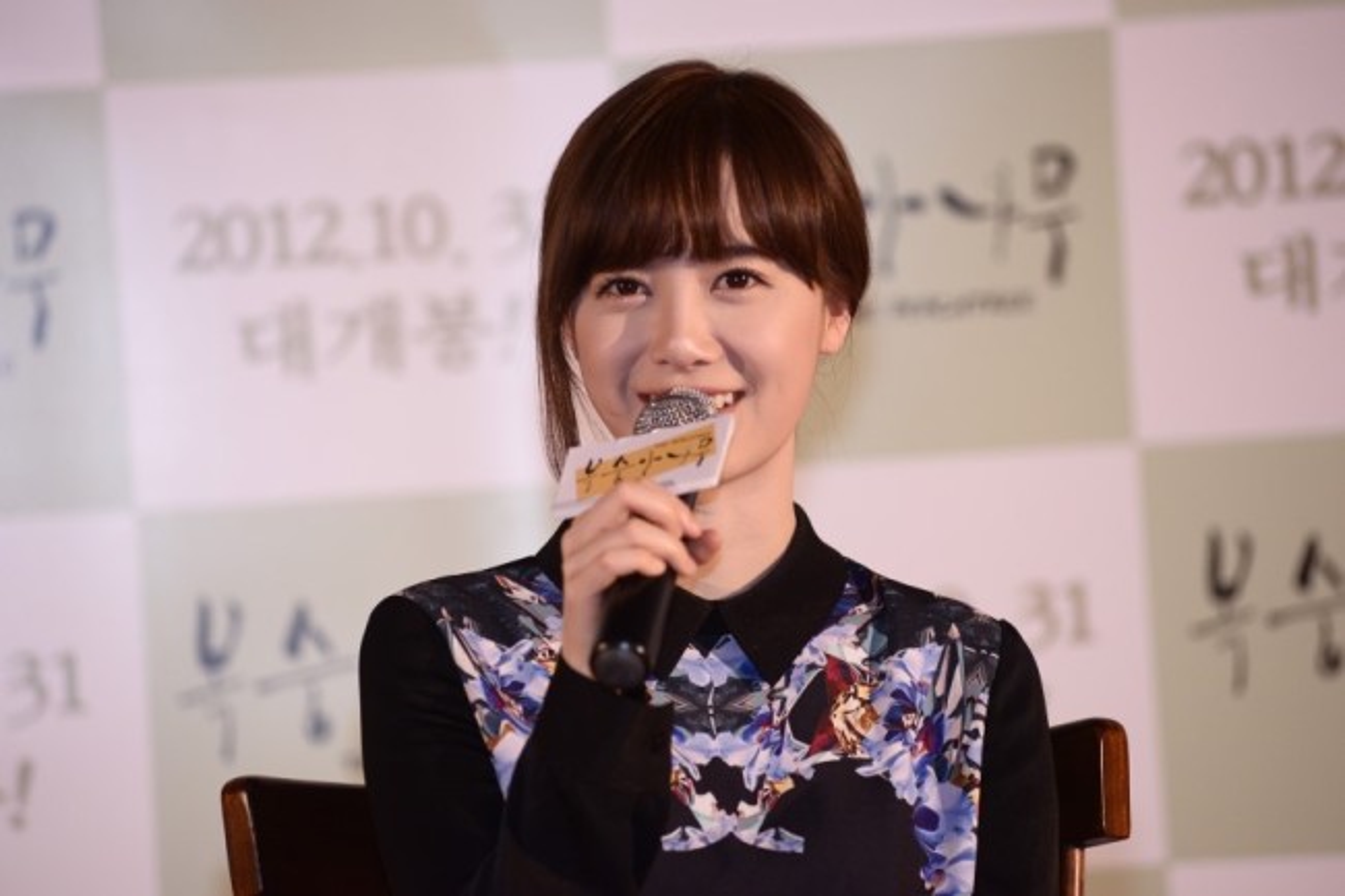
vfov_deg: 6.9
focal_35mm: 200
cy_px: 448
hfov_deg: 10.3
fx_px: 7470
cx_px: 672
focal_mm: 200
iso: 1000
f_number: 5
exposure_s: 1/200
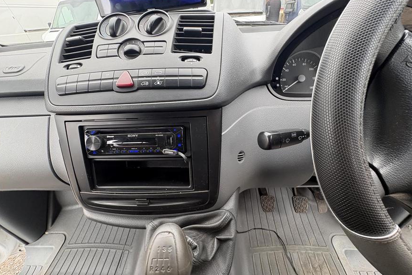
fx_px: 172
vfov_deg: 77.3
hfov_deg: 100.4
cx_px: 207
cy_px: 138
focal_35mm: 15
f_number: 2.2
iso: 64
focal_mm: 2.22
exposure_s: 1/142
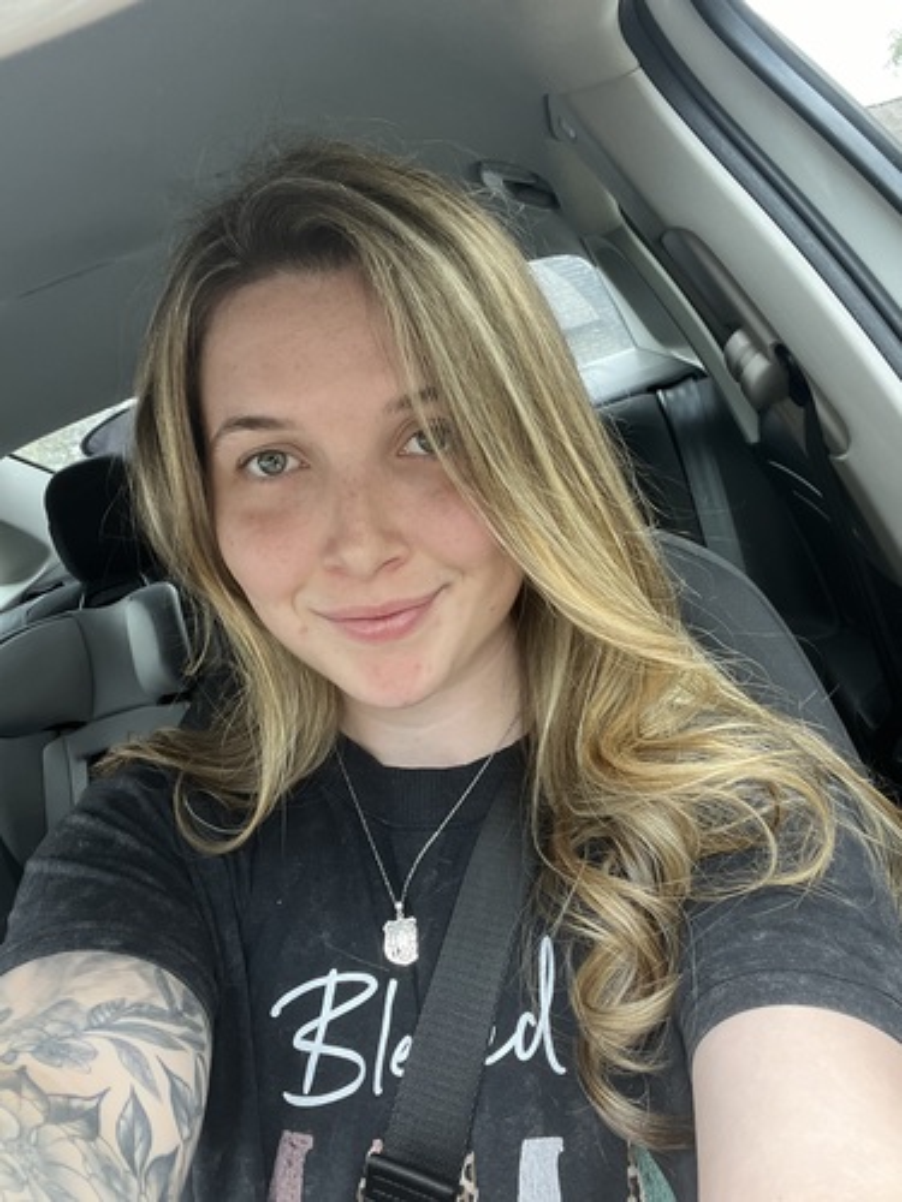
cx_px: 451
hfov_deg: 46.8
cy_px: 601
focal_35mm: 30
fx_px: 1042
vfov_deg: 60.0
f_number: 2.2
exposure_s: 1/60
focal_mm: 2.71
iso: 160
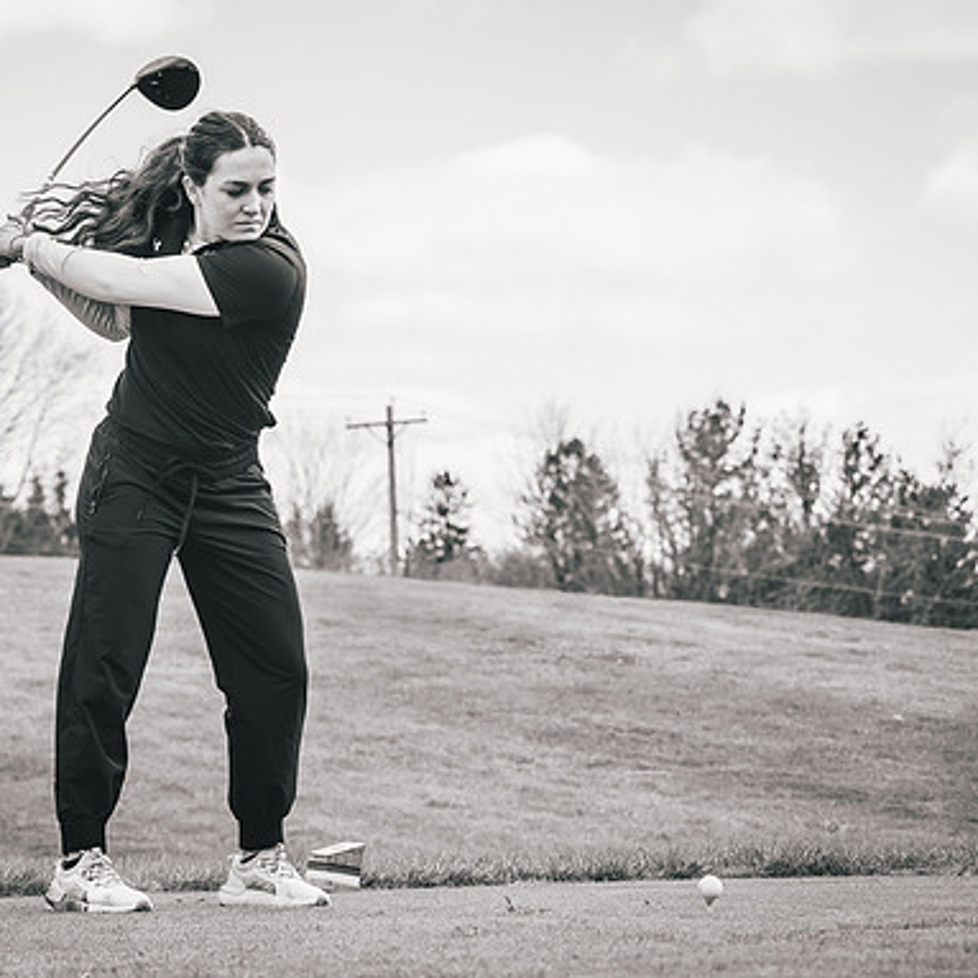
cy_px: 484
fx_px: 4699
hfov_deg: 11.9
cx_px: 267
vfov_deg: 11.9
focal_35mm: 147
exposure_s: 1/1000
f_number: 6.3
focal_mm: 100
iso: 640
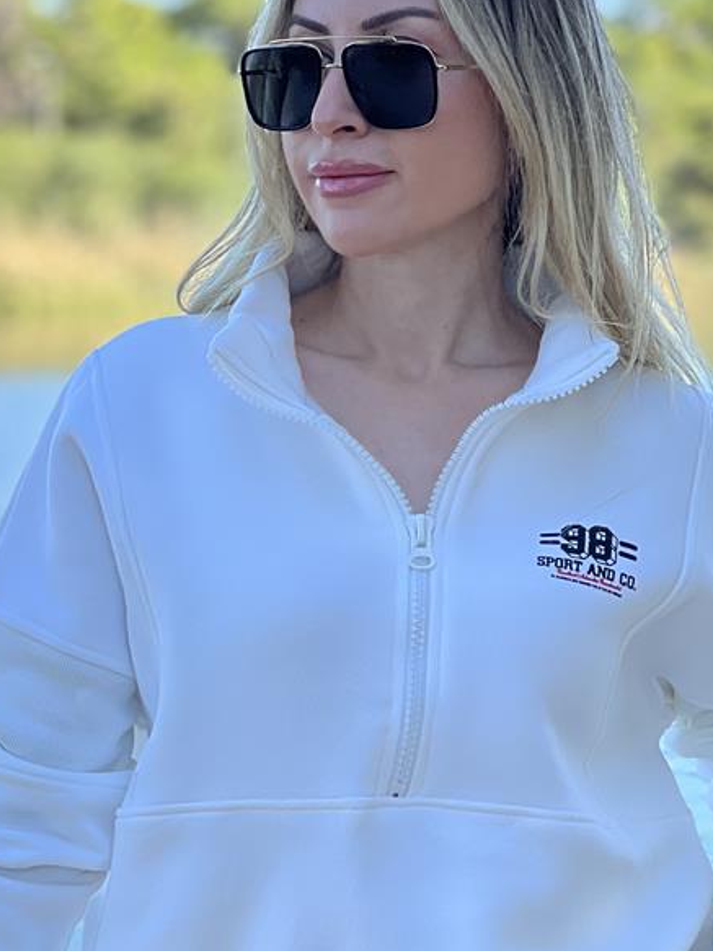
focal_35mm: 162
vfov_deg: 12.1
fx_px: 4451
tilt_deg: -6.4
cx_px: 365
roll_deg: -1.4
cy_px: 783
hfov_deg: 9.2
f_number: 2.8
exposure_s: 1/121
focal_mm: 9
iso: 25
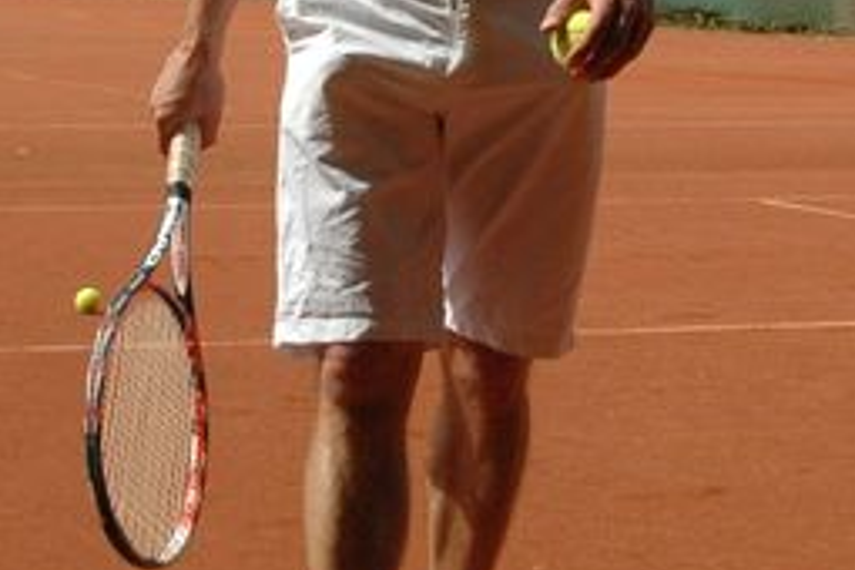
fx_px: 3348
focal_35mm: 141
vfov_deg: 9.6
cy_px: -35
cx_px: 412
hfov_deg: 14.6
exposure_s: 1/500
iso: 400
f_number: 11
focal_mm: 24
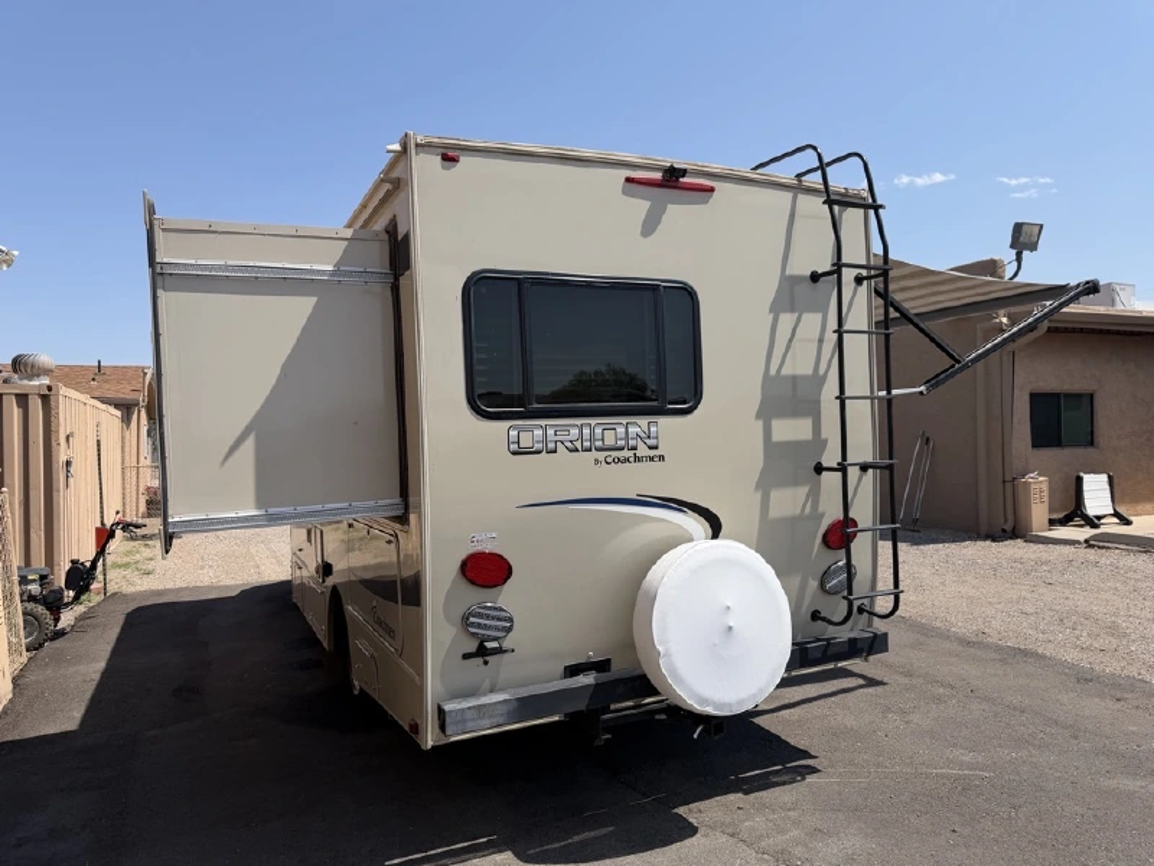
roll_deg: +1.6
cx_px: 577
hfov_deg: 71.6
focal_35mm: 24
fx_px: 800
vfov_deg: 56.8
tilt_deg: +1.9
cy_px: 433
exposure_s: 1/4975
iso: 80
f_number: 1.78
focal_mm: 6.76
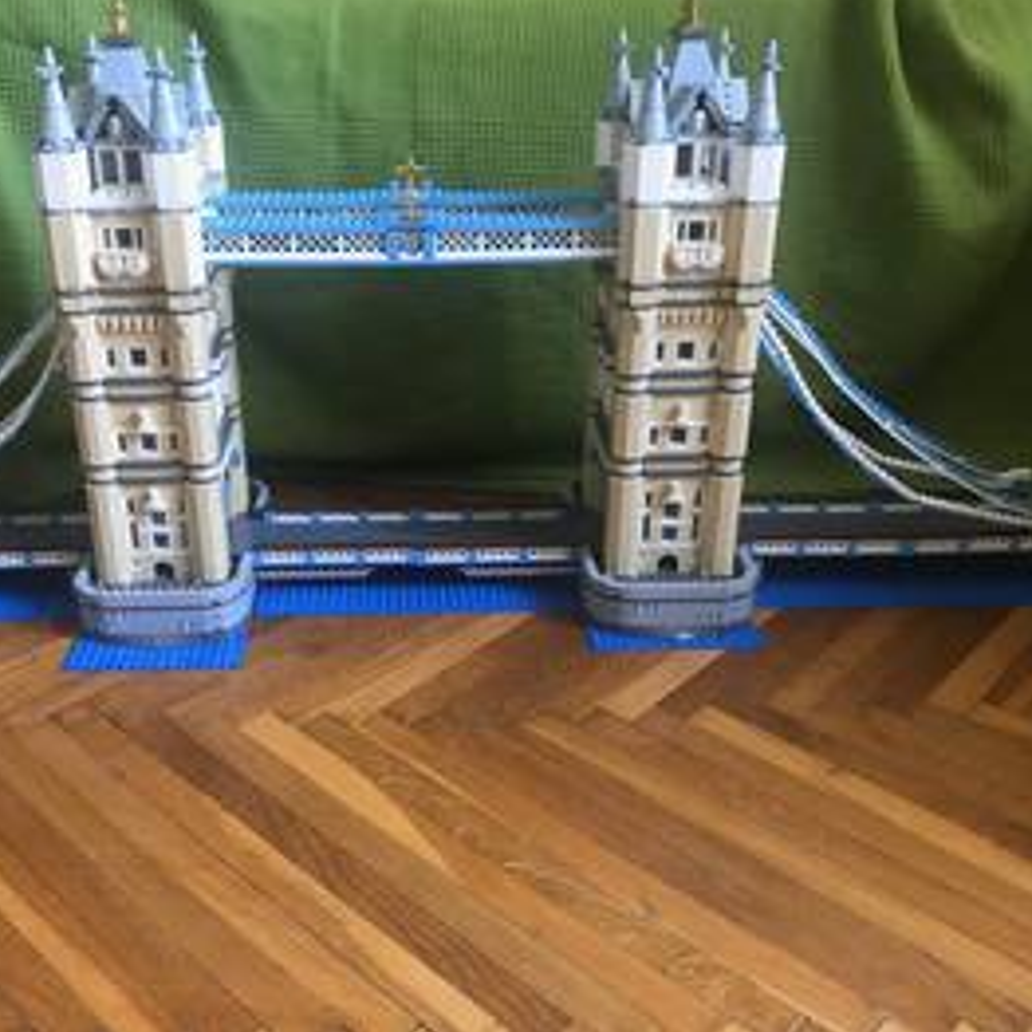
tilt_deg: -25.7
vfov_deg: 48.4
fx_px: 1147
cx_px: 425
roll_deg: +1.5
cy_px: 508
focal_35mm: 34
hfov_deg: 48.2
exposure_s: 1/17
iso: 100
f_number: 1.8
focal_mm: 3.99
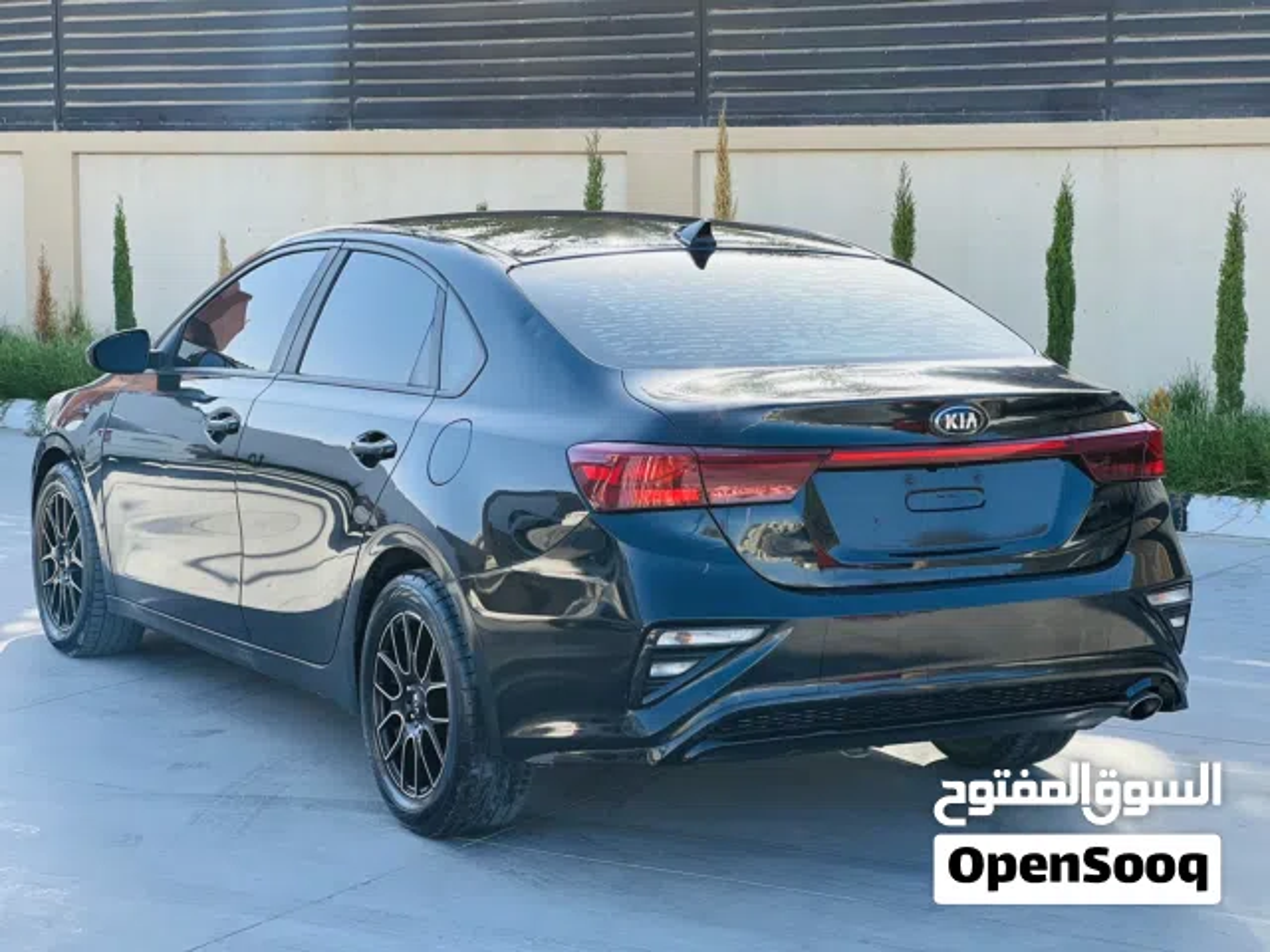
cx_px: 635
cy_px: 476
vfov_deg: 19.1
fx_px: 2825
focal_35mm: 77
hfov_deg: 25.3
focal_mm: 9
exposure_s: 1/172
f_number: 2.8
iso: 32
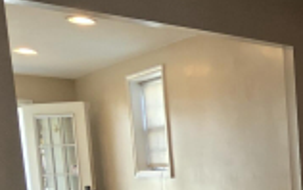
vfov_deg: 21.2
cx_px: 475
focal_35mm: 58
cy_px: 215
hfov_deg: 25.0
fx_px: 479
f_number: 2.2
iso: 80
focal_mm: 2.2
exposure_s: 1/60
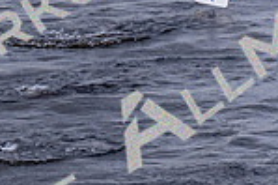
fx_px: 9025
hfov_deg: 1.8
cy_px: -116
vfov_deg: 1.2
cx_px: 498
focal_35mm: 1170
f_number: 2.8
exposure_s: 1/2000
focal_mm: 200
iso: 640
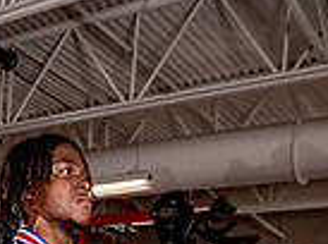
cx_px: 60
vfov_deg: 14.7
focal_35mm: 76
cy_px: 529
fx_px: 718
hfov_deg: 25.2
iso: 250
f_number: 4
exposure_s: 1/250
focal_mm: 24
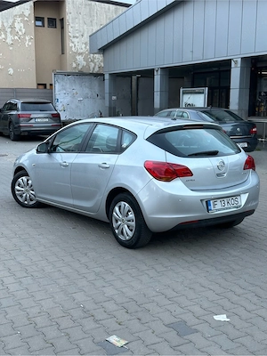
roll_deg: -0.7
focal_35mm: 48
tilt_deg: -9.3
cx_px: 134
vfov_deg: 39.7
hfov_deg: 30.3
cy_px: 178
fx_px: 494
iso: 80
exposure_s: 1/72
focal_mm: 6.86
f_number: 1.78
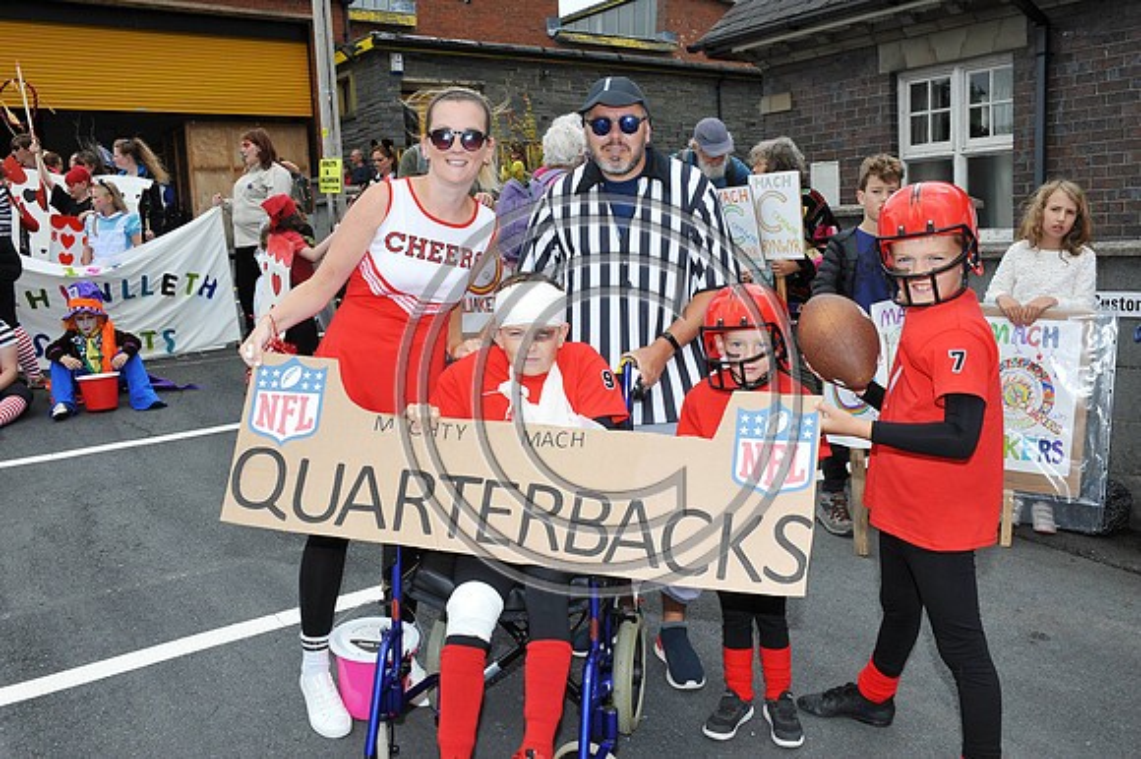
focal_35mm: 32
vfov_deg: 41.1
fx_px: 1014
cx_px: 570
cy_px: 380
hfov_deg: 58.7
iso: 400
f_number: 13
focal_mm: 32
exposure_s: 1/250
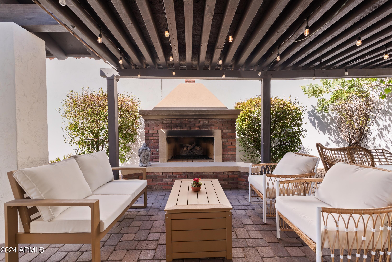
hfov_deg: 96.7
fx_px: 174
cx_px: 196
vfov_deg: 73.7
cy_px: 131
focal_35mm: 16
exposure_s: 1/160
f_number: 7.1
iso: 800
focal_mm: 16
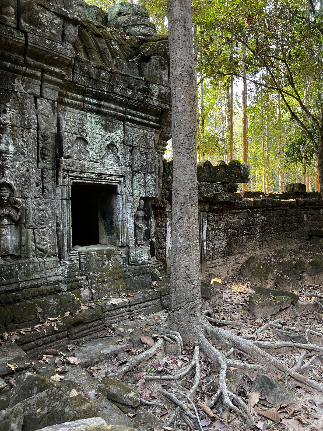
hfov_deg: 53.1
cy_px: 216
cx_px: 162
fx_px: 323
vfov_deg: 67.3
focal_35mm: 26
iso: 125
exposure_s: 1/117
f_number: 1.5
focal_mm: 5.7
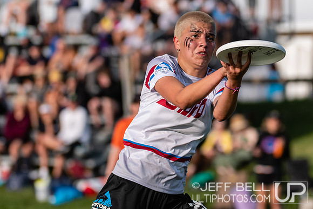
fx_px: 3705
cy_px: 81
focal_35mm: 426
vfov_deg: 3.2
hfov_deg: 4.8
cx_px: 201
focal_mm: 200
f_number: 4
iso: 140
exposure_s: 1/1250
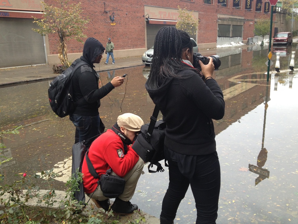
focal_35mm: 36
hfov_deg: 51.4
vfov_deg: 39.7
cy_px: 109
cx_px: 147
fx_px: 310
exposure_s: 1/162
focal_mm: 4.28
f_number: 2.4
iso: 50
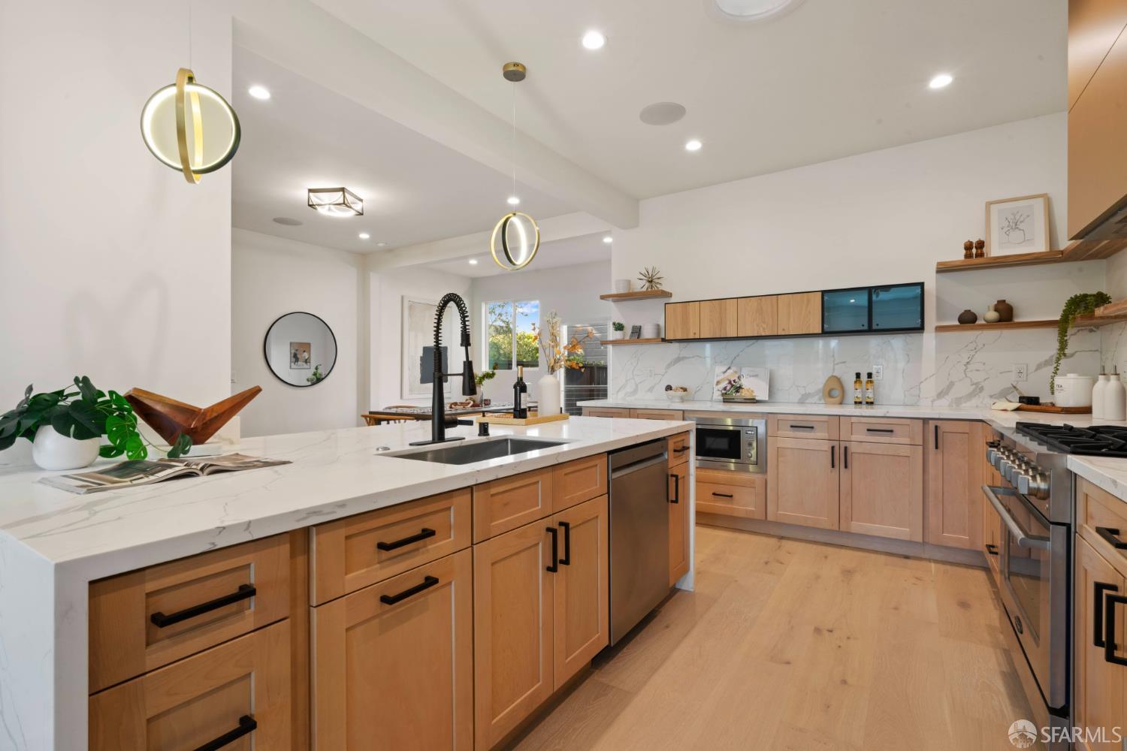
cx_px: 564
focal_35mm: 16
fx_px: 501
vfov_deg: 73.7
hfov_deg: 96.7
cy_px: 376
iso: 400
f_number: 16
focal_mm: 16
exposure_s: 1/2
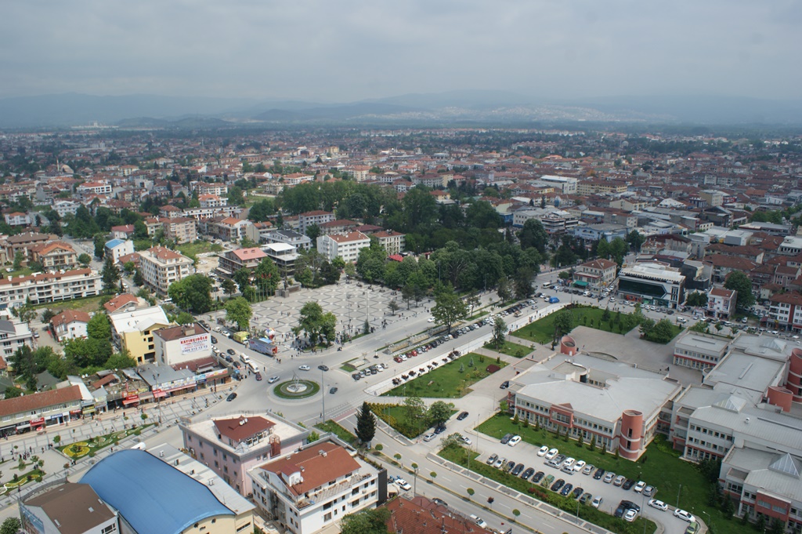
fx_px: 668
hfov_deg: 62.0
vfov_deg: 43.5
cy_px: 267
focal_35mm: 30
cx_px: 401
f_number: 10
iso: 100
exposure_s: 1/250
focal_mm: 20
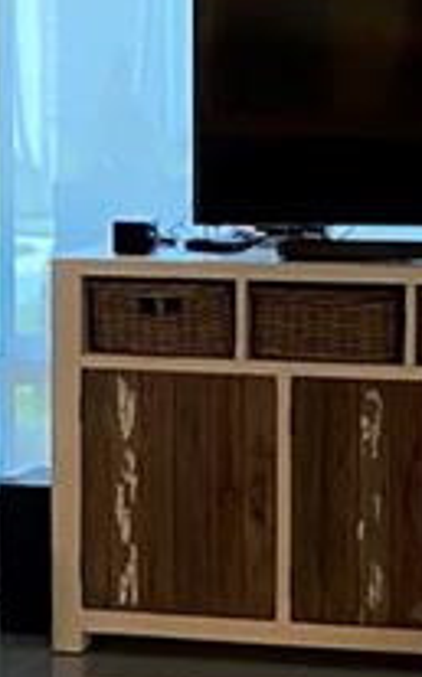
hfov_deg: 8.2
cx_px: 52
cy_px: 356
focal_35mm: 160
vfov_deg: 13.1
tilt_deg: -5.5
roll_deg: +0.4
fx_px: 2950
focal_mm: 4.25
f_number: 1.8
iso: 500
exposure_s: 1/60
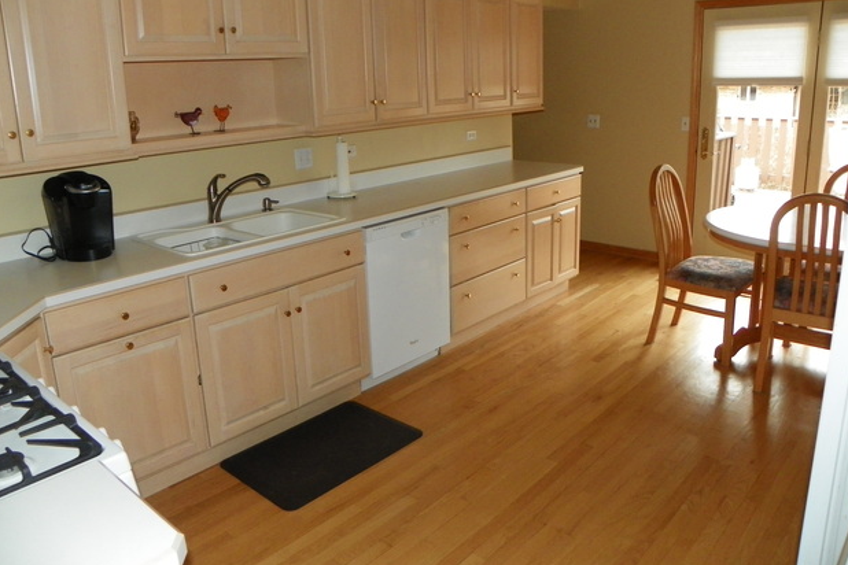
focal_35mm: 28
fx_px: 660
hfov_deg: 65.5
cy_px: 251
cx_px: 423
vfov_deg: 46.3
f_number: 2.8
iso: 200
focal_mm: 4.6
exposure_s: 1/125
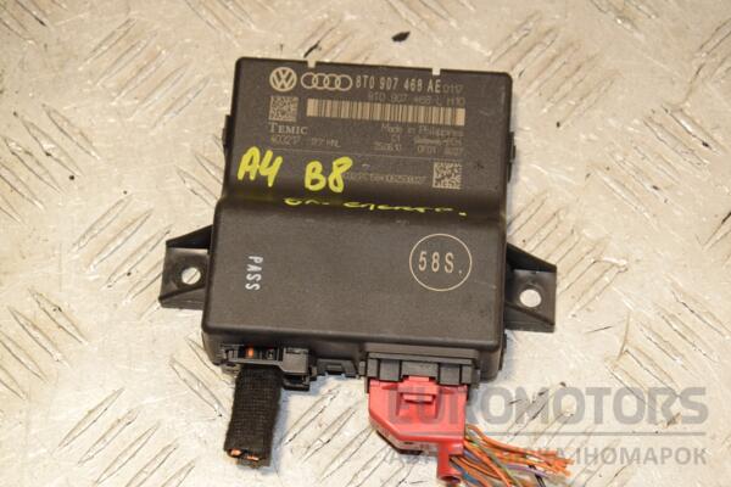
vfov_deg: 13.8
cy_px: 244
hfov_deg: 20.6
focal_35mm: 99
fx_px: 2010
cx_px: 366
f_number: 8
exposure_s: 1/200
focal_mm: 66
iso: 800
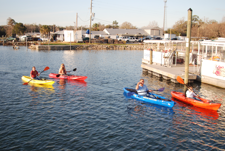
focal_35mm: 45
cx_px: 112
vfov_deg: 29.9
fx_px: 282
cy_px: 76
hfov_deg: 43.6
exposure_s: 1/125
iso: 140
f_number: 5.6
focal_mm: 30
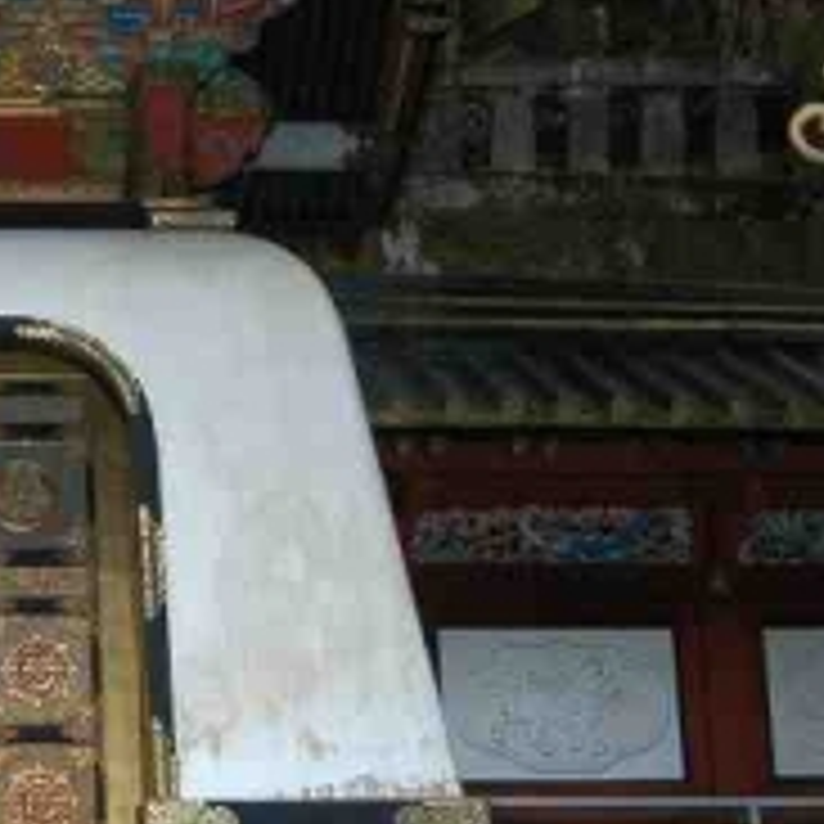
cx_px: -162
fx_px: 2882
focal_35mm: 107
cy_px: 254
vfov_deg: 16.2
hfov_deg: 15.7
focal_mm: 24
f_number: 5.6
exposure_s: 1/125
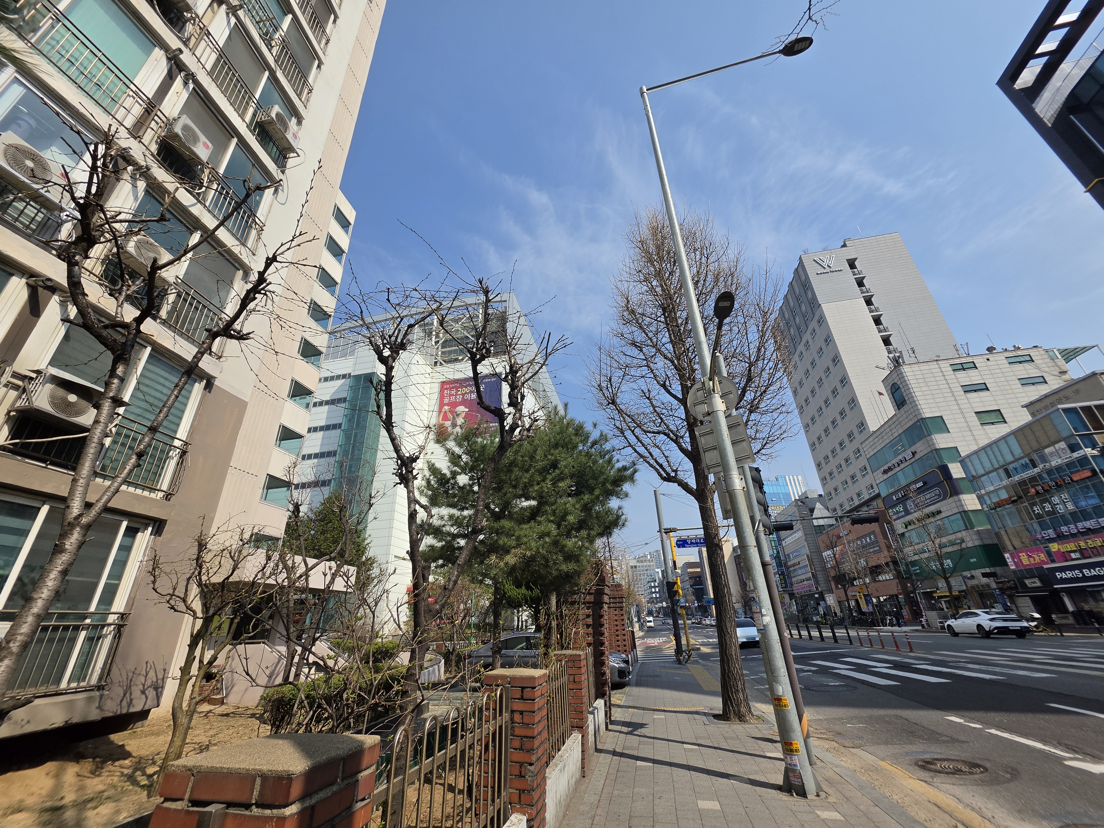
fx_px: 415
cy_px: 414
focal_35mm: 13
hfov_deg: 106.2
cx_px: 552
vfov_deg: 89.9
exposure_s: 1/2198
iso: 32
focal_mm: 2.2
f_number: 1.9
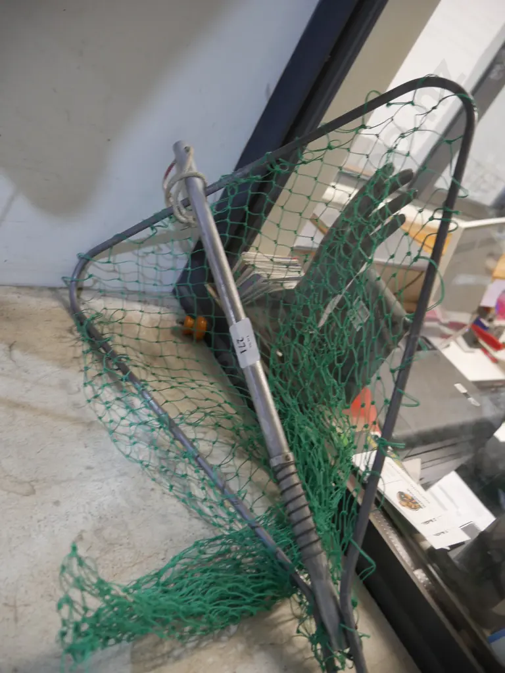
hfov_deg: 49.7
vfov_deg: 63.4
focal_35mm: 28
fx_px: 545
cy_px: 336
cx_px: 252
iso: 1250
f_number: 3.5
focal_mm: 14
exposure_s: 1/60
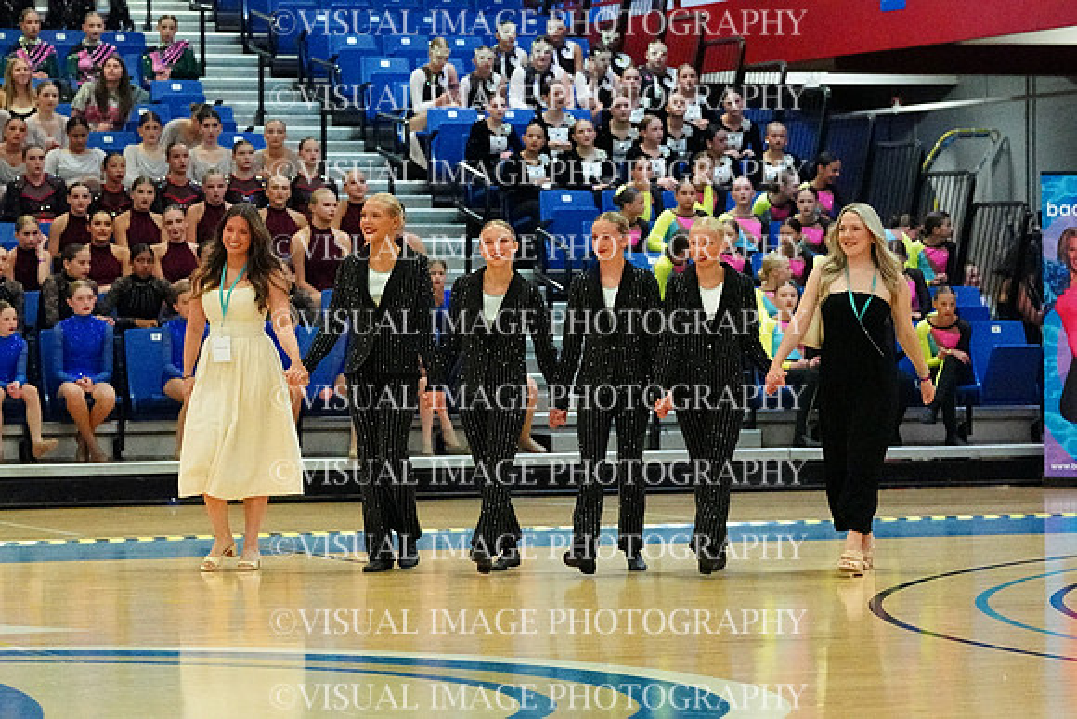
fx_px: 4309
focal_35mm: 144
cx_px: 538
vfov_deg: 9.5
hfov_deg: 14.2
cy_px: 360
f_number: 4
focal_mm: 96
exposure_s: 1/1000
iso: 25600
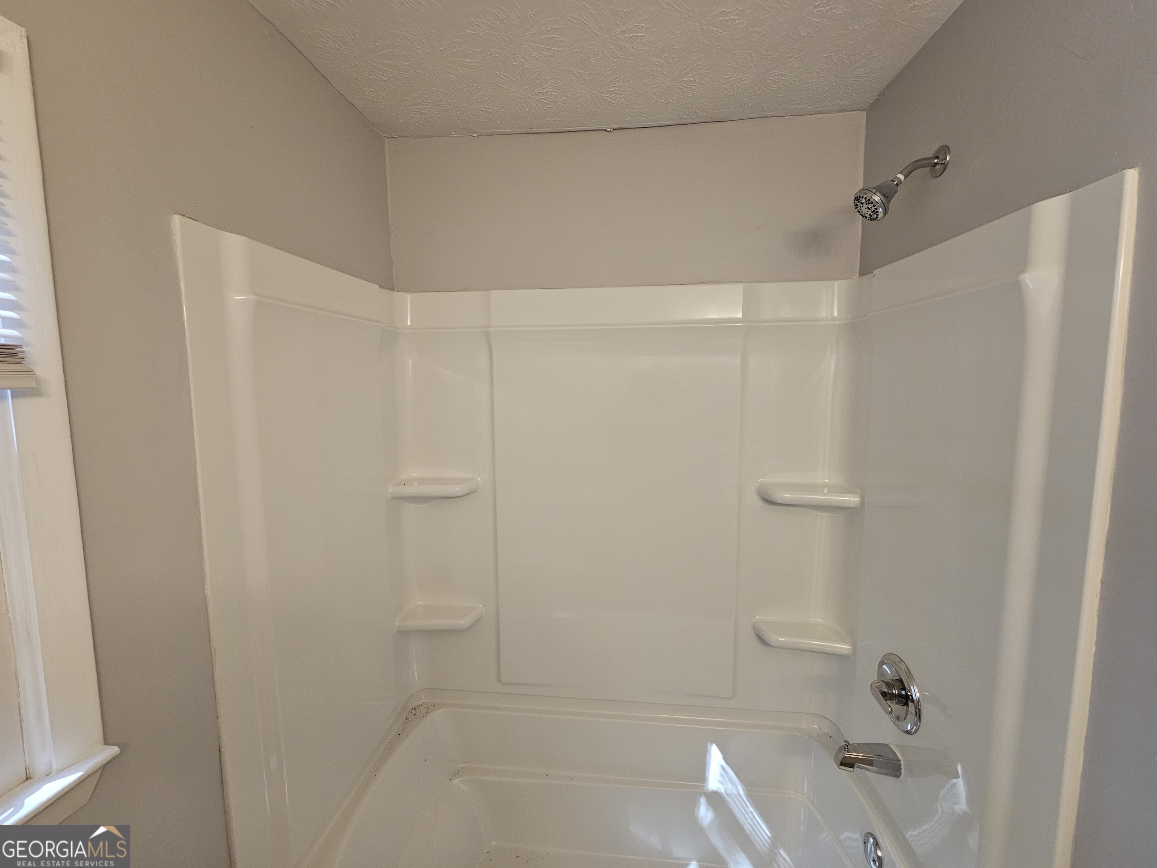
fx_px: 435
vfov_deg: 89.9
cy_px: 434
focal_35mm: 13
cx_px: 578
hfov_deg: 106.2
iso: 200
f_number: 2.2
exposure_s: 1/60
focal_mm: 2.2
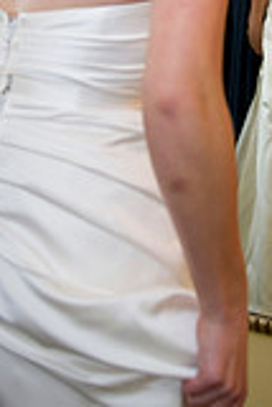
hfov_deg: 15.7
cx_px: 210
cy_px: -38
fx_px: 984
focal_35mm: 87
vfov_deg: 22.1
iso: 640
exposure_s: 1/125
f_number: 2.8
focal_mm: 31
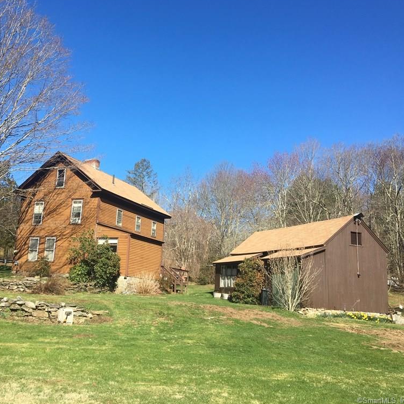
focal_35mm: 35
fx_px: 462
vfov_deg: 47.2
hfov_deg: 46.9
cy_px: 199
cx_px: 159
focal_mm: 4.15
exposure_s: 1/1221
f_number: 2.2
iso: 25
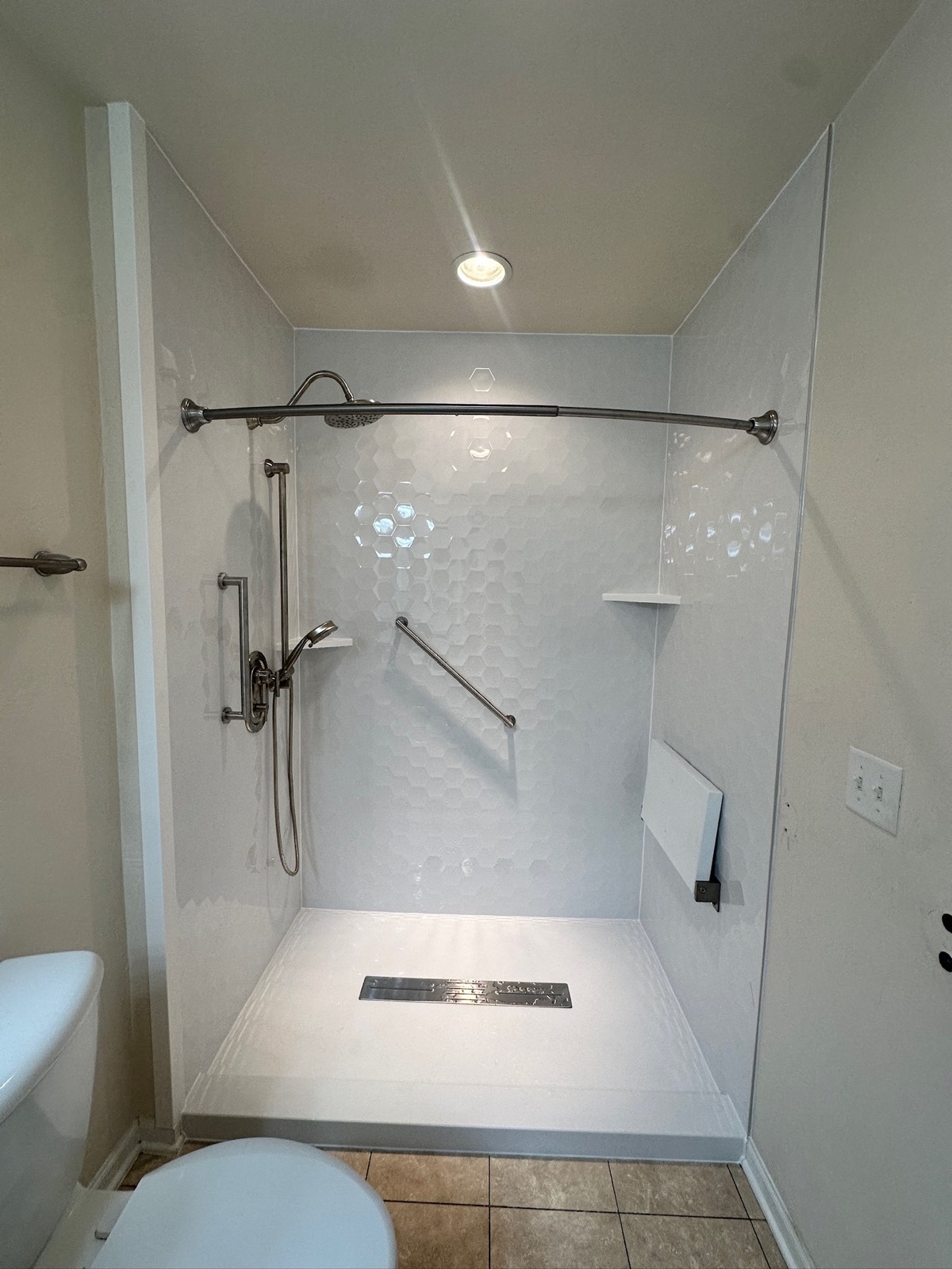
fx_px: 513
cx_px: 476
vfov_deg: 102.1
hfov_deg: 85.7
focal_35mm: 14
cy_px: 634
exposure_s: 1/120
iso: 125
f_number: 2.2
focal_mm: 2.22
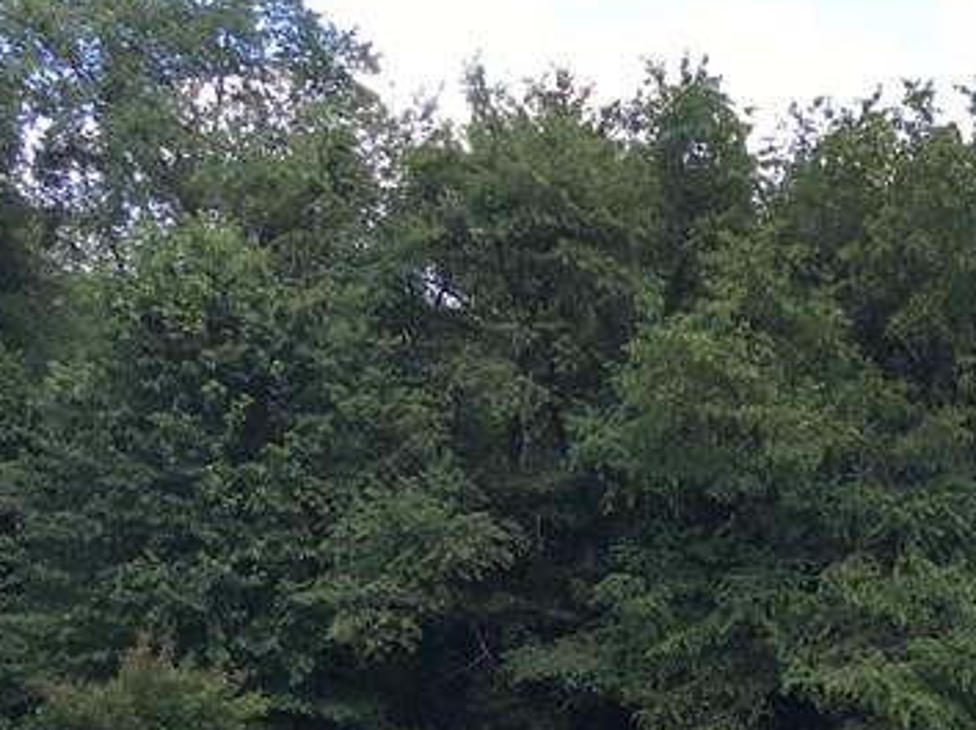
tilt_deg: -10.7
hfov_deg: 21.4
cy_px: 978
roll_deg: +0.3
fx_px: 2367
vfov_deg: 16.5
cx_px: 1216
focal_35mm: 84
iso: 25
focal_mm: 4.15
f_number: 2.2
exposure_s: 1/388
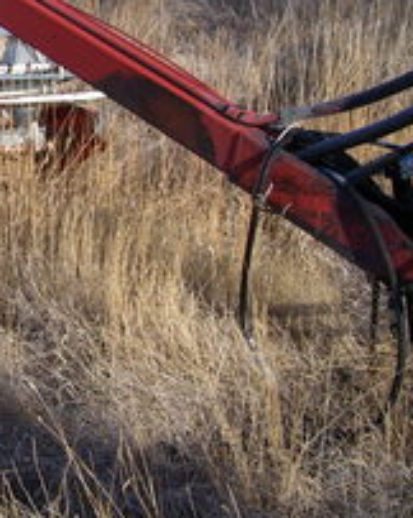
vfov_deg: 19.7
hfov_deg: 14.8
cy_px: 151
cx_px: -189
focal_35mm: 97
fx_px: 1484
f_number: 4.8
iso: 80
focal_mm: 6
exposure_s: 1/500
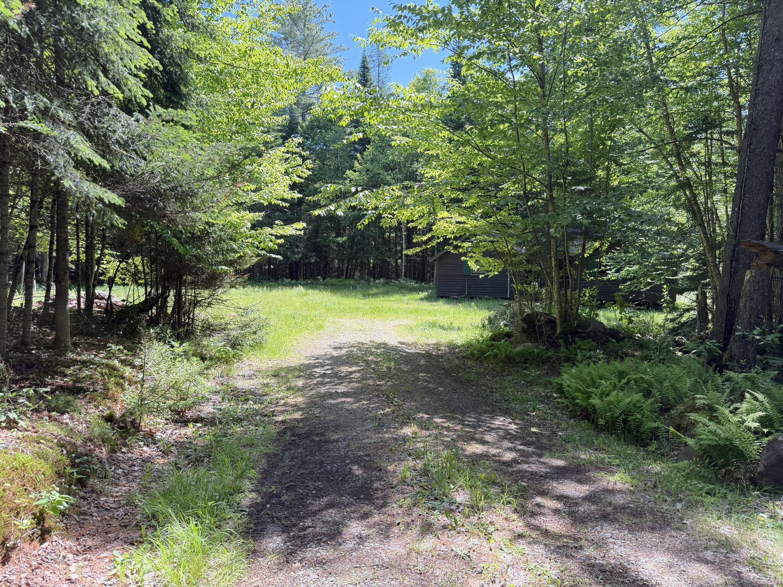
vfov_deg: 56.8
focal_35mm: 24
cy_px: 294
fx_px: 543
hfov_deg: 71.6
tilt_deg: -2.4
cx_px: 392
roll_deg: -0.2
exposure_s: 1/365
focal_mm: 6.76
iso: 100
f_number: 1.78
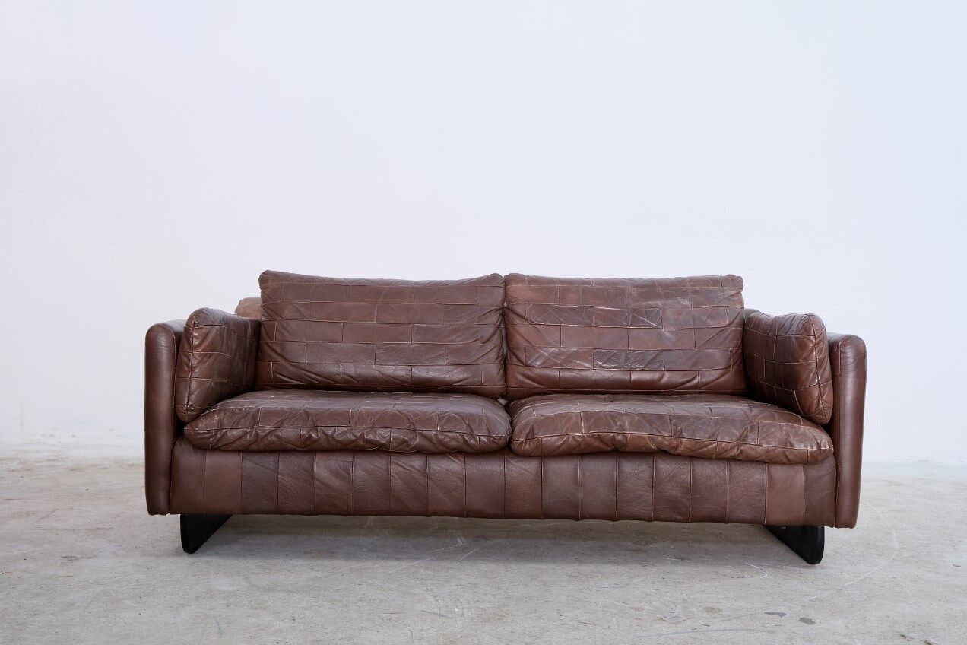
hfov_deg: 49.6
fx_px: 1048
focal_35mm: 39
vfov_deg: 34.2
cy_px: 322
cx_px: 484
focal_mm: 26
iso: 1250
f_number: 4
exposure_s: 1/40
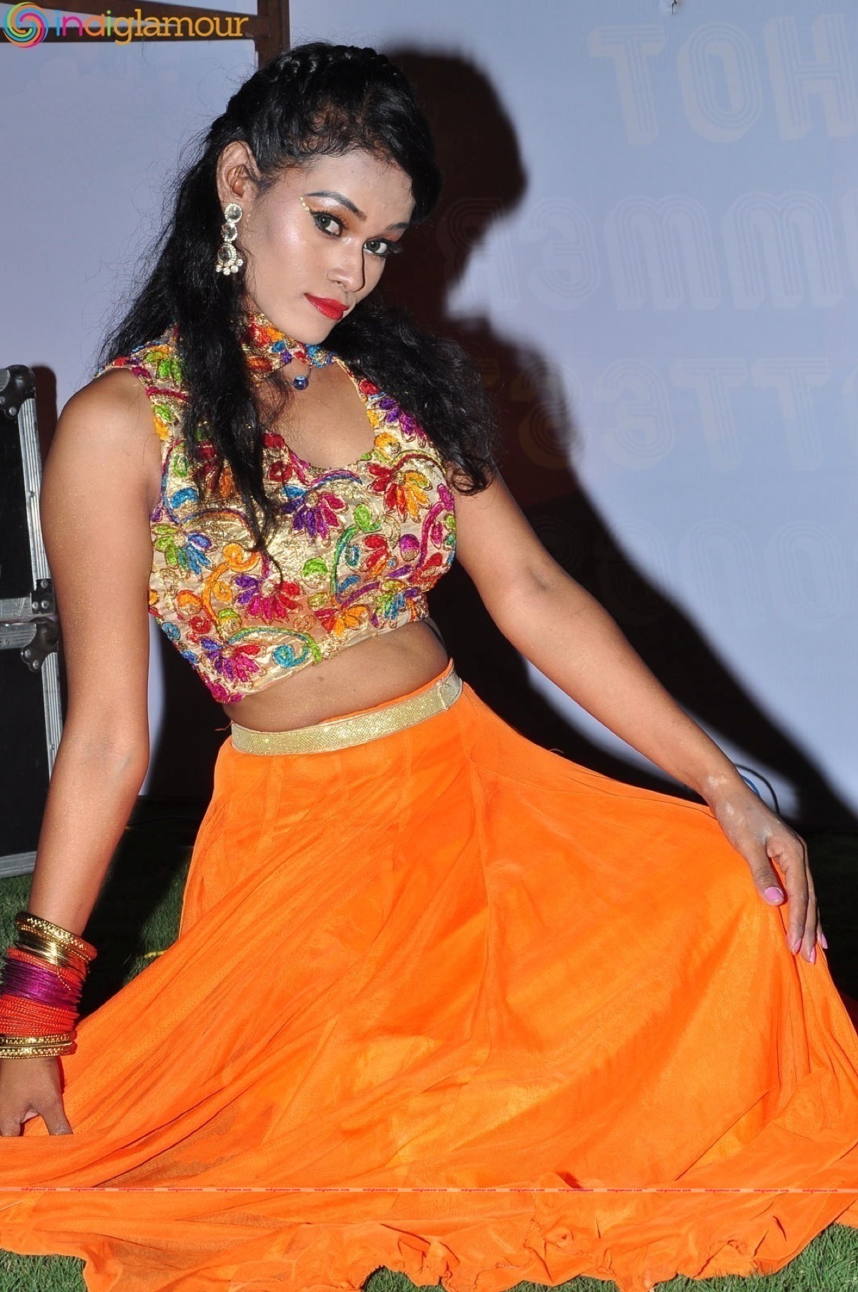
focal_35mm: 87
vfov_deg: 23.4
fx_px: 3120
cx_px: 429
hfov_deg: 15.7
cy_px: 646
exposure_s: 1/125
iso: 400
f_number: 11
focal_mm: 58
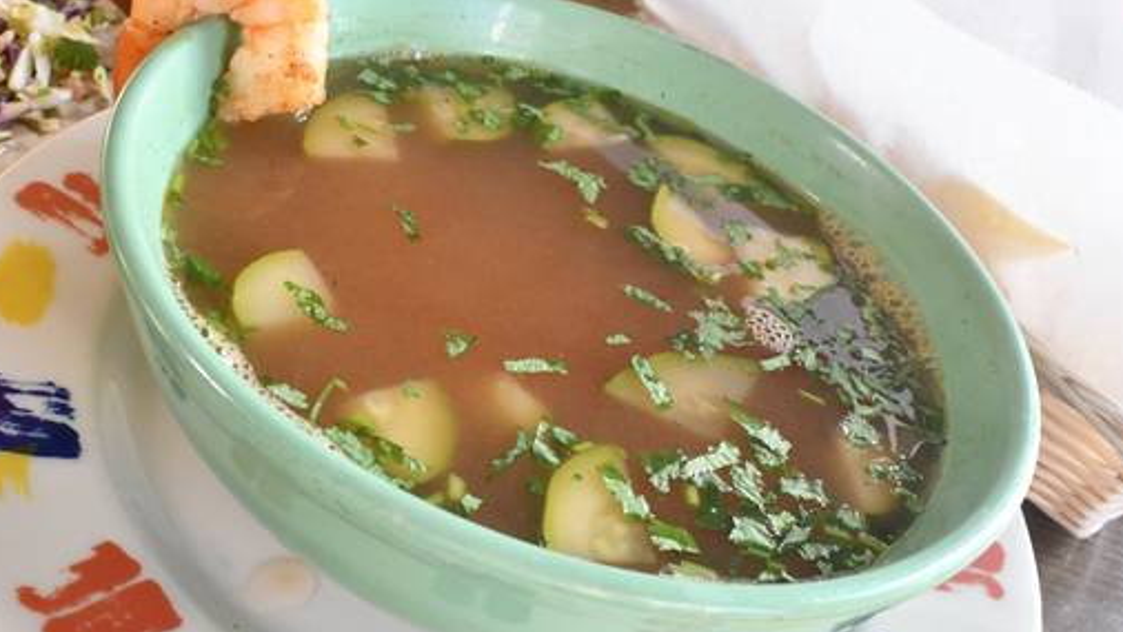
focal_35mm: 41
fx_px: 1221
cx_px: 468
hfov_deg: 49.2
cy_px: 379
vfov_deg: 29.0
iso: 1000
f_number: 8
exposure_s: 1/60
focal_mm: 20
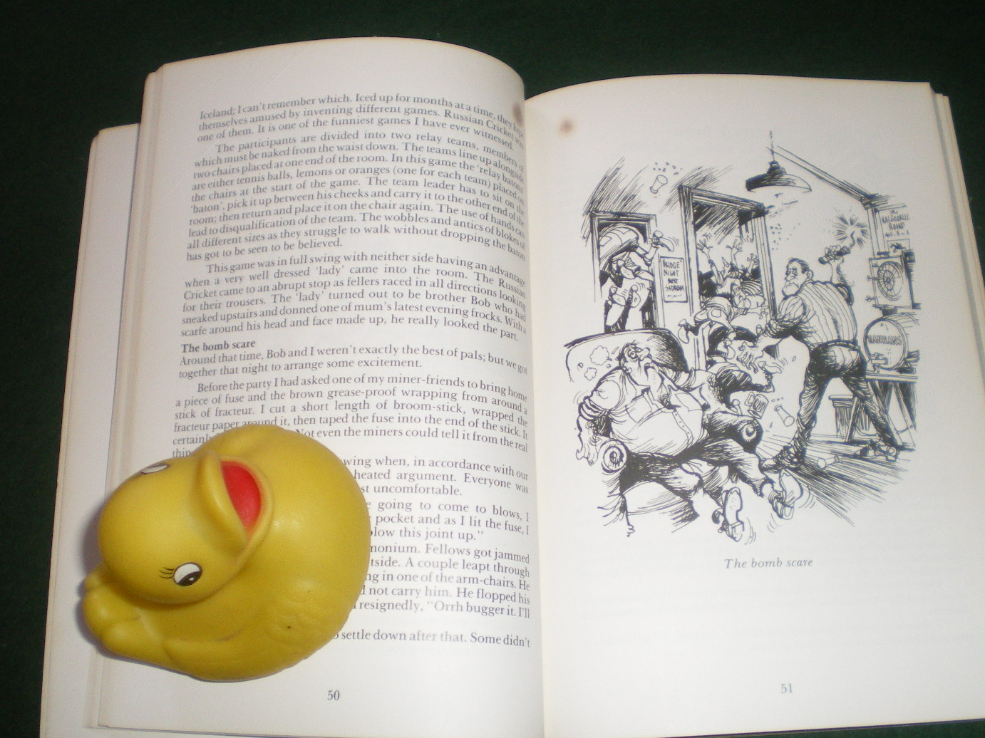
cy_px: 352
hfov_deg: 42.9
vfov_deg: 32.9
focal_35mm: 44
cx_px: 543
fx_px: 1252
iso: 200
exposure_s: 1/50
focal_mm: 6.3
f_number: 3.1
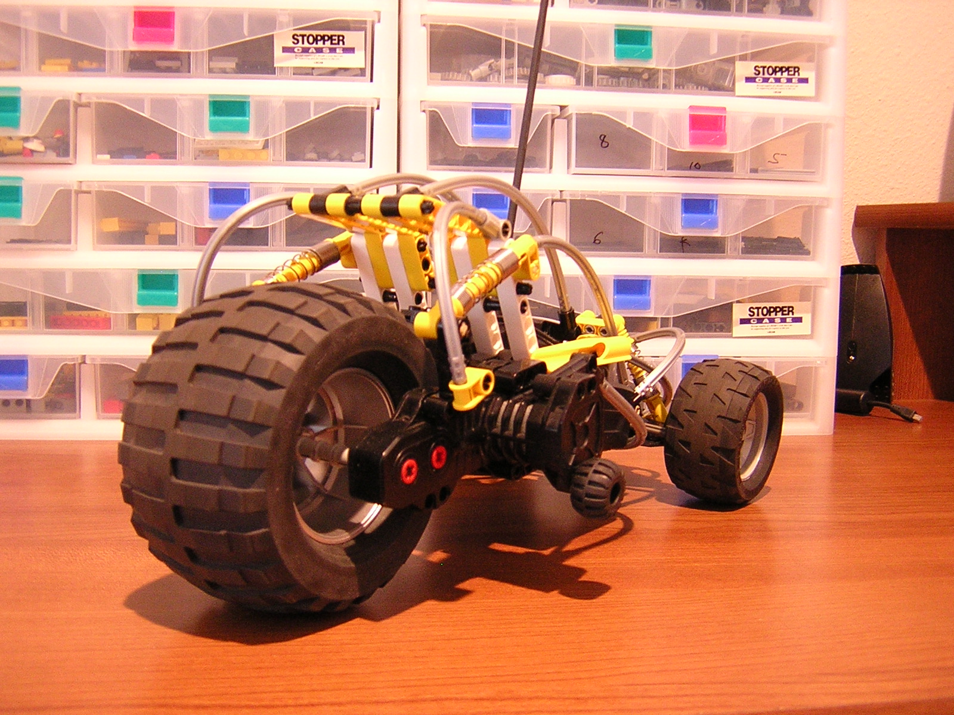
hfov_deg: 51.4
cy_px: 358
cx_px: 477
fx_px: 992
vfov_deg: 39.7
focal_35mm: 36
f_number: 2.6
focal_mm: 4.7
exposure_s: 1/2.7
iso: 400
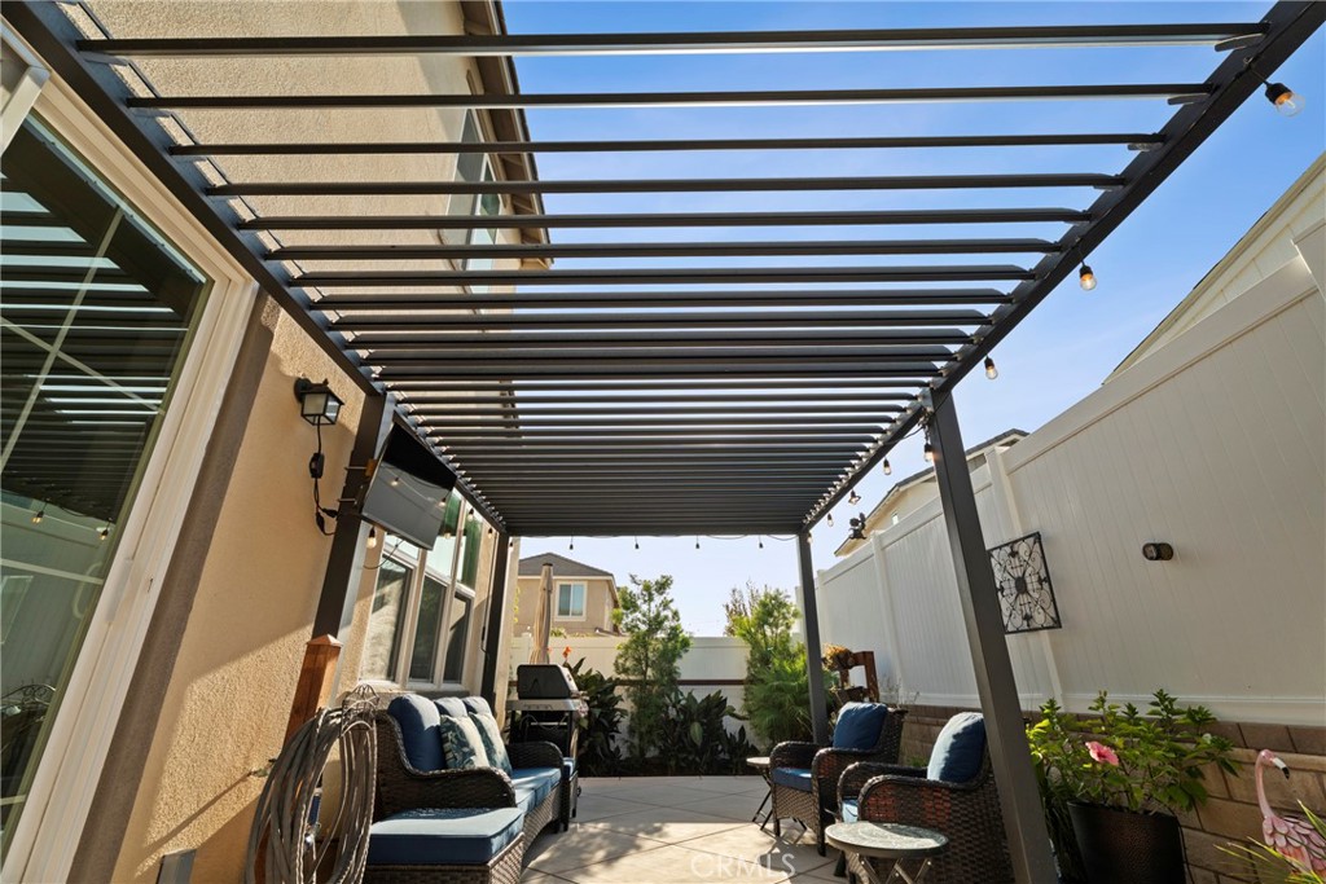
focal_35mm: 16
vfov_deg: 73.8
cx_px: 663
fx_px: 589
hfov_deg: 96.7
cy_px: 442
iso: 400
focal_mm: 16
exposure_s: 1/80
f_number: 8
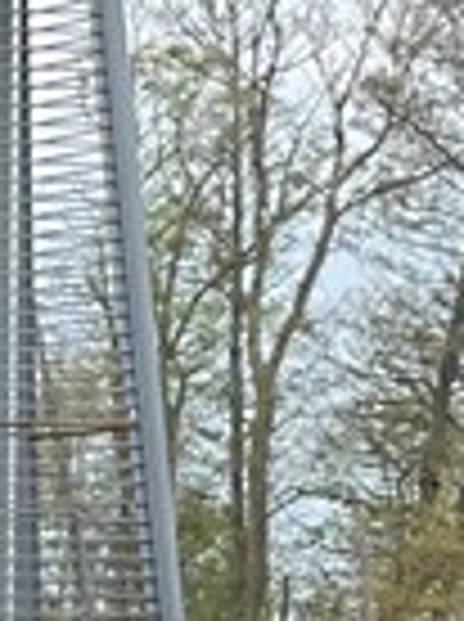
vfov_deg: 5.1
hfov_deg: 3.6
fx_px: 6938
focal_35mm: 387
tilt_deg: -1.8
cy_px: 990
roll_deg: +0.3
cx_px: -1689
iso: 32
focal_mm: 6
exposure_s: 1/631
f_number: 2
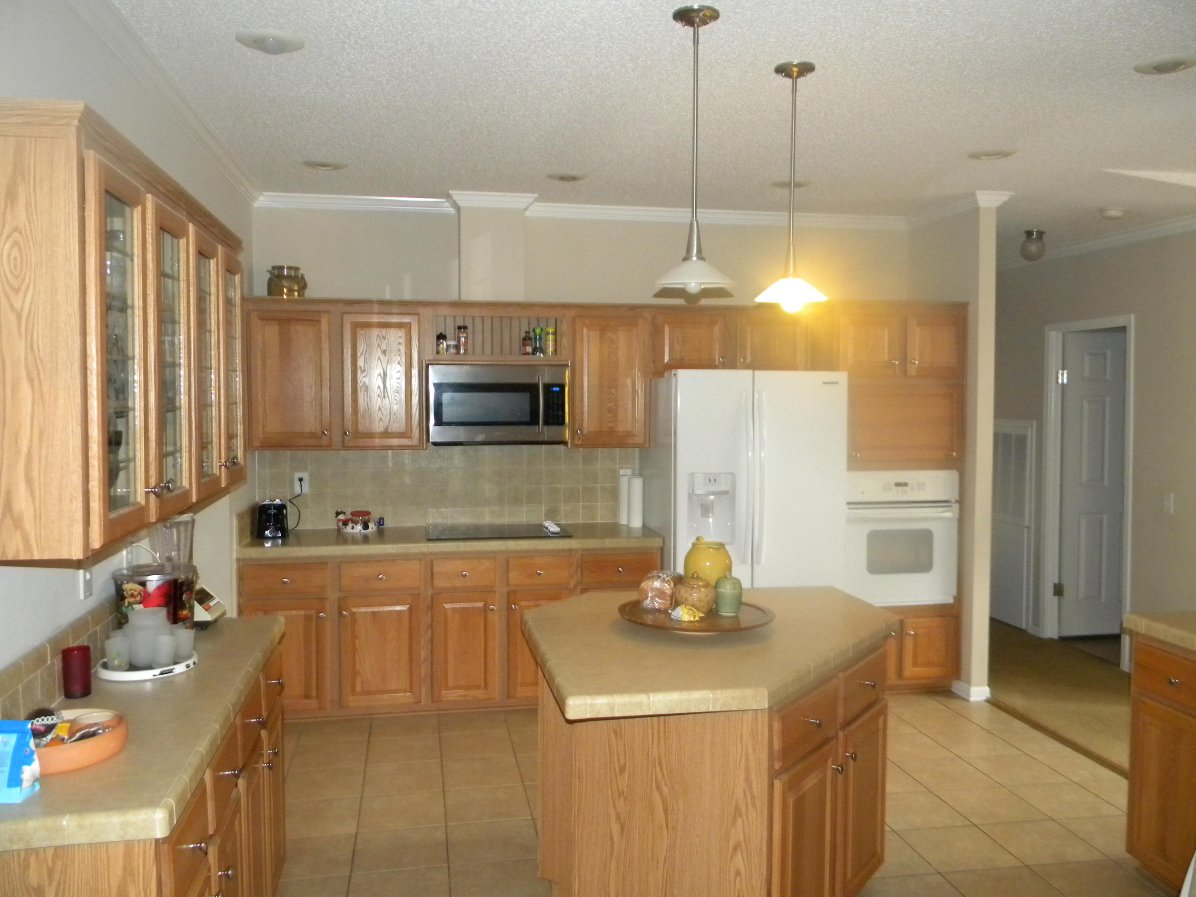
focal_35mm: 28
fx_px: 967
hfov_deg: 63.4
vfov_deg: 49.7
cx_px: 598
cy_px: 448
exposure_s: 1/26
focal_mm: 5
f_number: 3.5
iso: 400
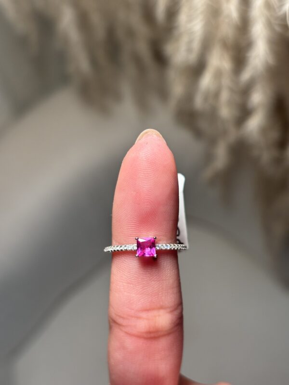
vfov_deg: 36.8
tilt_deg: -61.6
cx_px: 144
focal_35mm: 52
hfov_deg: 28.0
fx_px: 579
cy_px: 192
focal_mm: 5.96
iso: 50
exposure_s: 1/66
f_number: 1.6
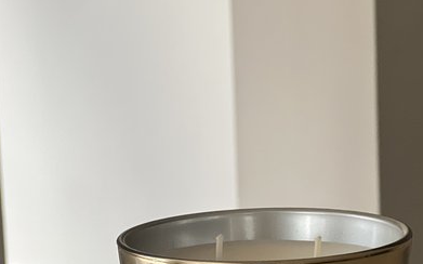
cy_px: 327
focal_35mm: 167
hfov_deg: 12.5
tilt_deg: -12.9
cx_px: 269
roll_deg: +2.0
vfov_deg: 7.8
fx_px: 1924
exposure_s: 1/78
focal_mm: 9
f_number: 2.8
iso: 250
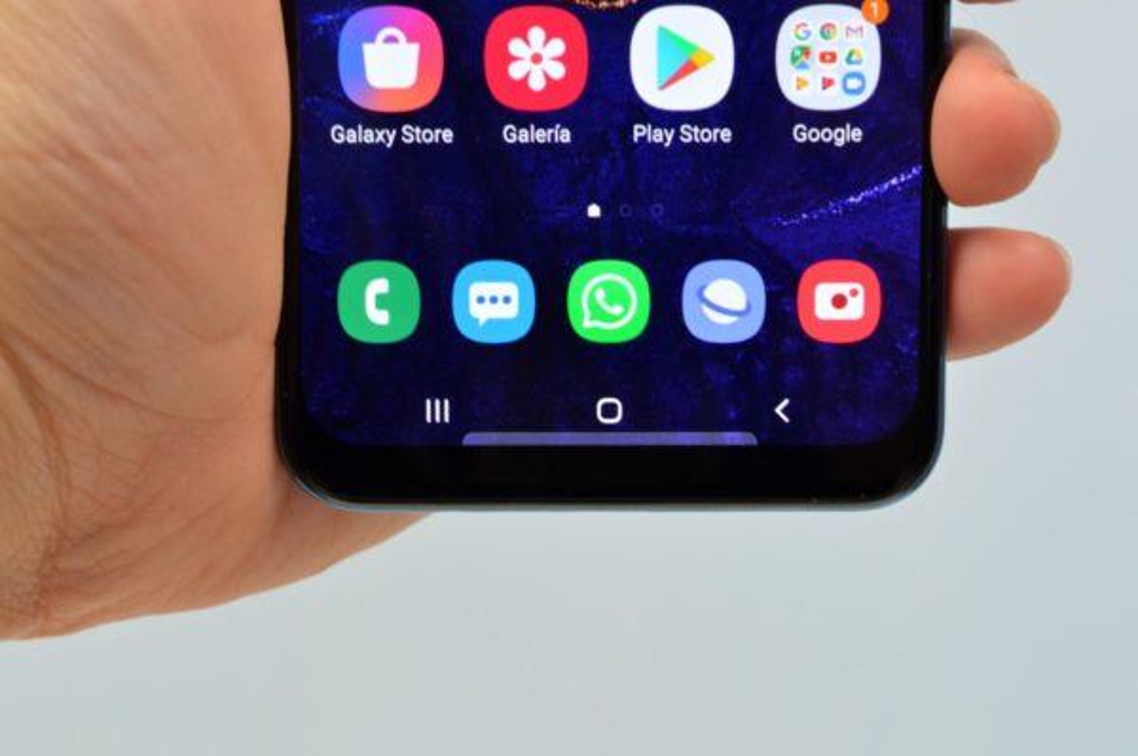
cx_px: 569
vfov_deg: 16.5
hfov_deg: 24.6
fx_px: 2606
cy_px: 378
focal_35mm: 82
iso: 1600
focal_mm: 55
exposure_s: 1/25
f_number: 10
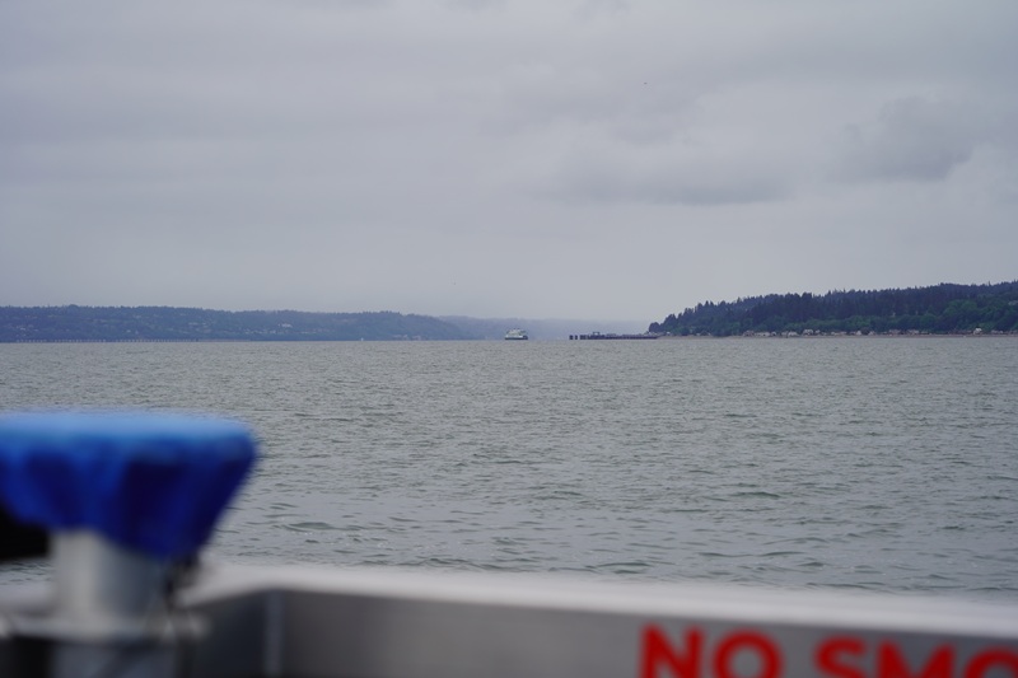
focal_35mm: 105
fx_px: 2968
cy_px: 339
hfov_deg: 19.5
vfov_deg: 13.0
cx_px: 509
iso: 100
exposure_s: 1/500
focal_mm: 105
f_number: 5
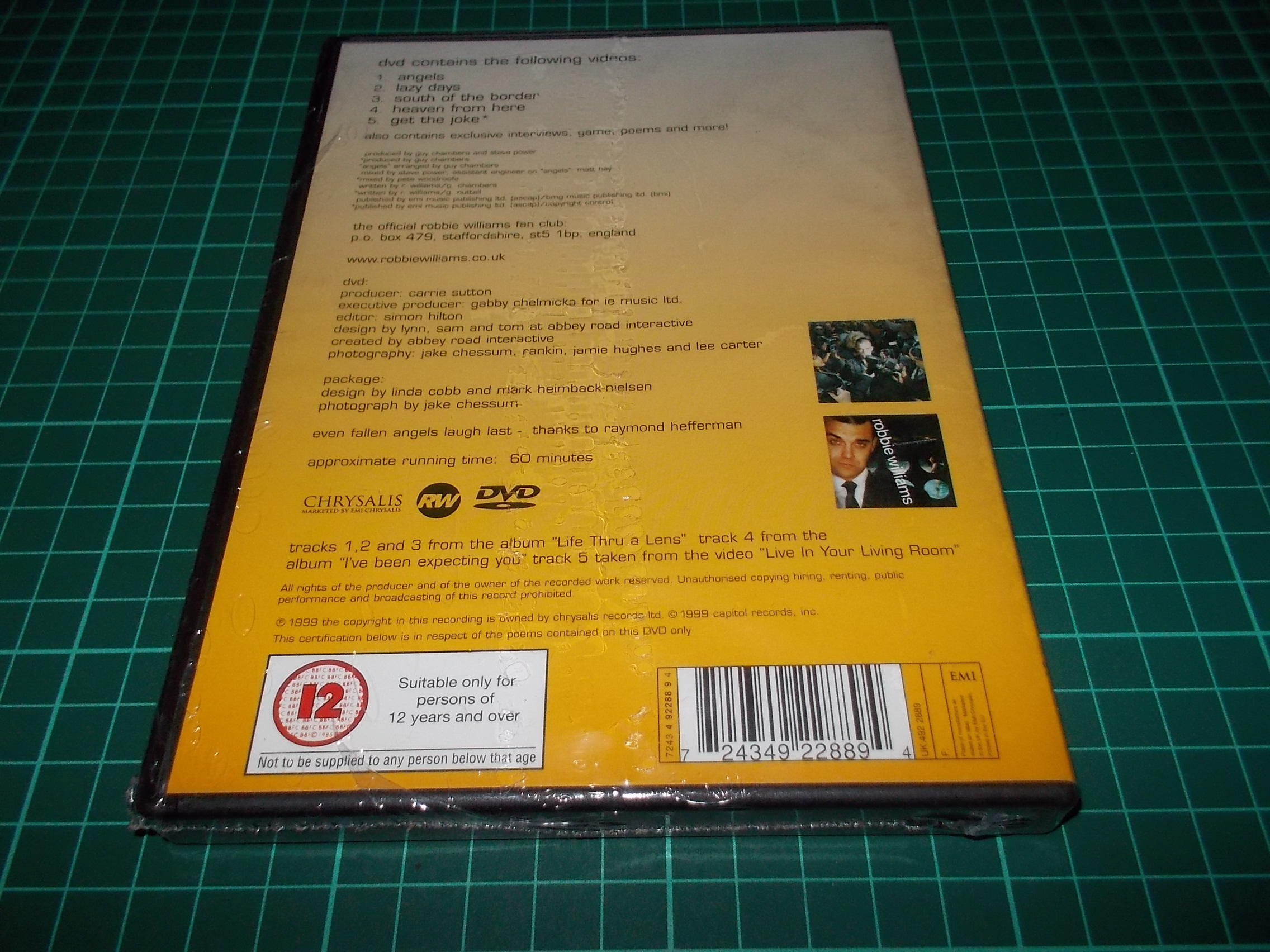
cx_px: 635
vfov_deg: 48.2
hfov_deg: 61.7
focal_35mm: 29
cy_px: 476
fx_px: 1064
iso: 200
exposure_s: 1/30
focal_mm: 4.1
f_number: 3.3
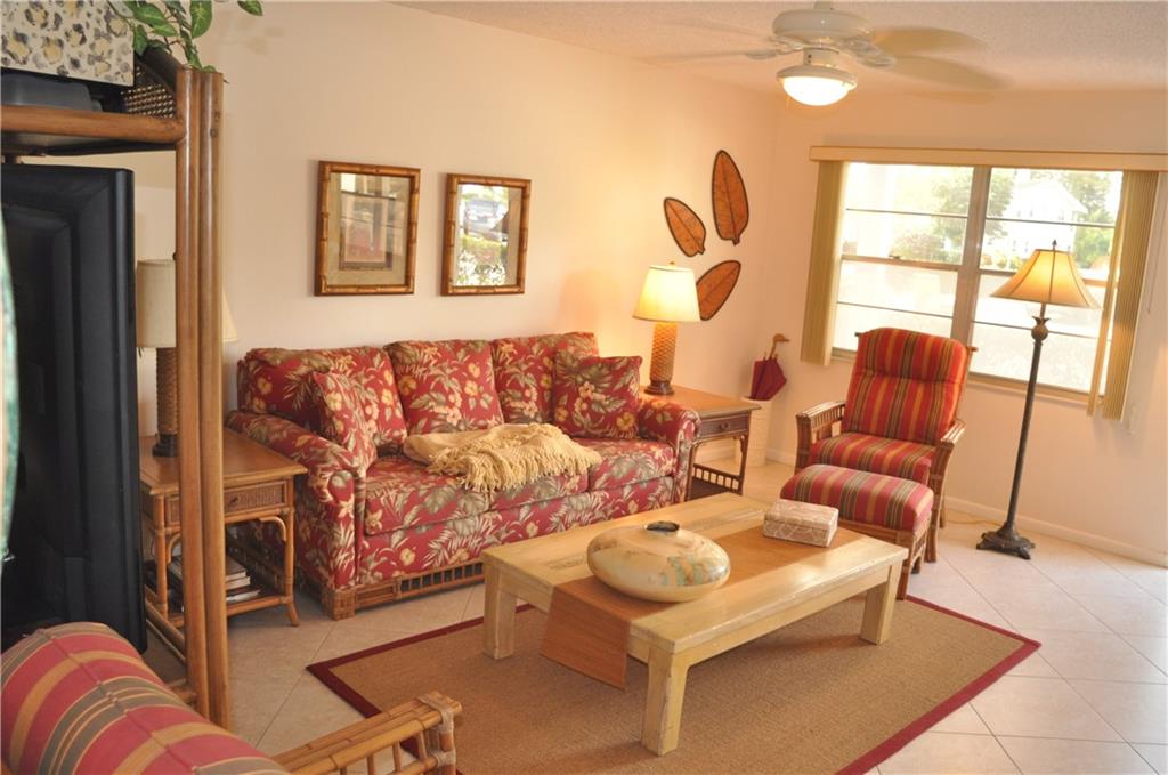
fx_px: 972
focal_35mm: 30
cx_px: 584
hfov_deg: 62.0
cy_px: 388
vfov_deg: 43.5
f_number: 3.5
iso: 800
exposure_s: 1/60
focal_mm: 20
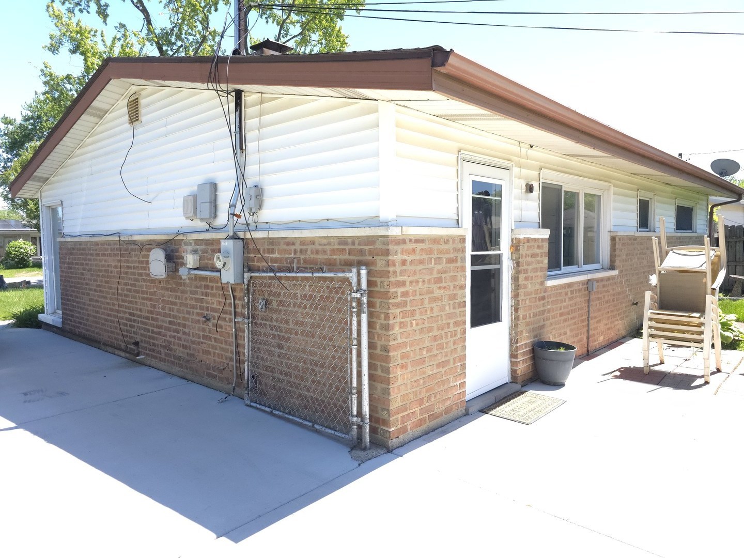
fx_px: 494
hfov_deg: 73.9
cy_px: 279
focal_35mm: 23
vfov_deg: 58.9
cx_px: 372
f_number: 1.7
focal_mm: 6.3
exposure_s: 1/8000
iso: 800
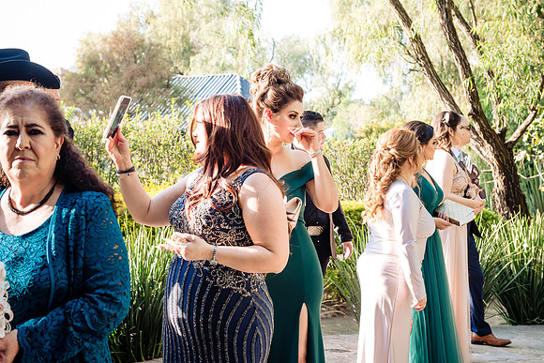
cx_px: 272
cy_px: 182
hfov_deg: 33.4
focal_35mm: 60
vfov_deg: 22.6
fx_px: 907
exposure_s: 1/200
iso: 800
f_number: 5.6
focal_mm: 60
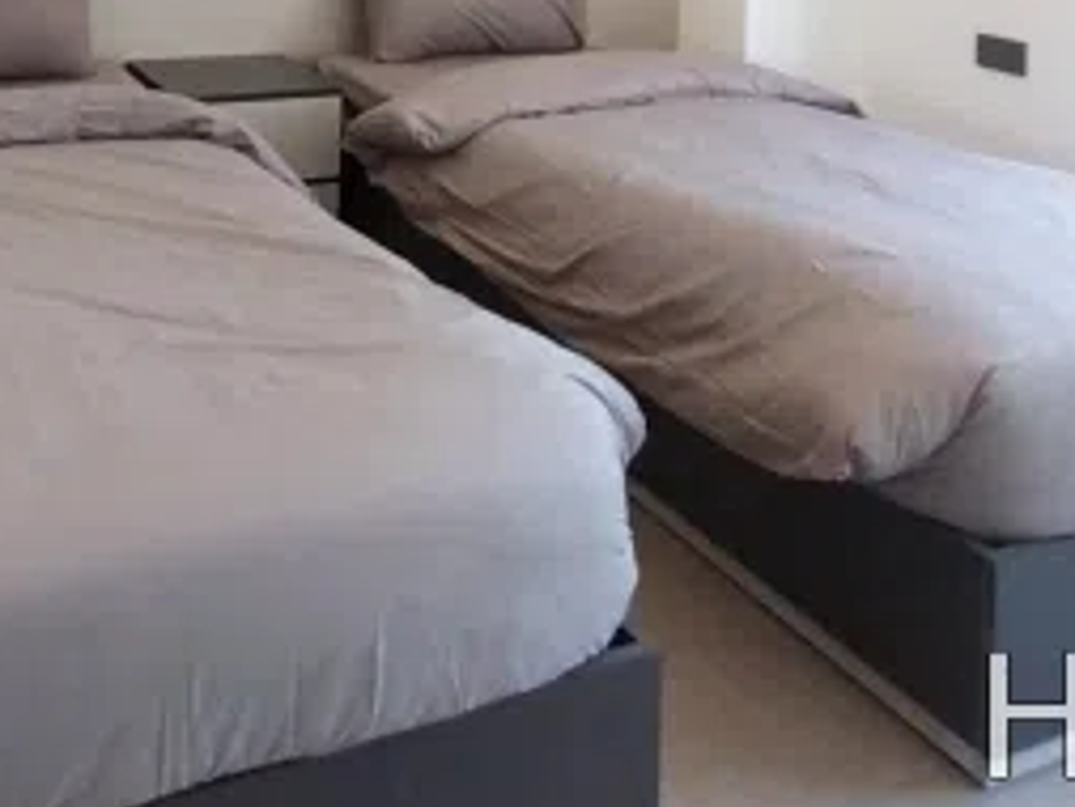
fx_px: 1119
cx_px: 259
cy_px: -210
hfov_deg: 49.2
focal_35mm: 36
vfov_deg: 31.6
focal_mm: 1.3
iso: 80
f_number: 2.2
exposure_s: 1/100
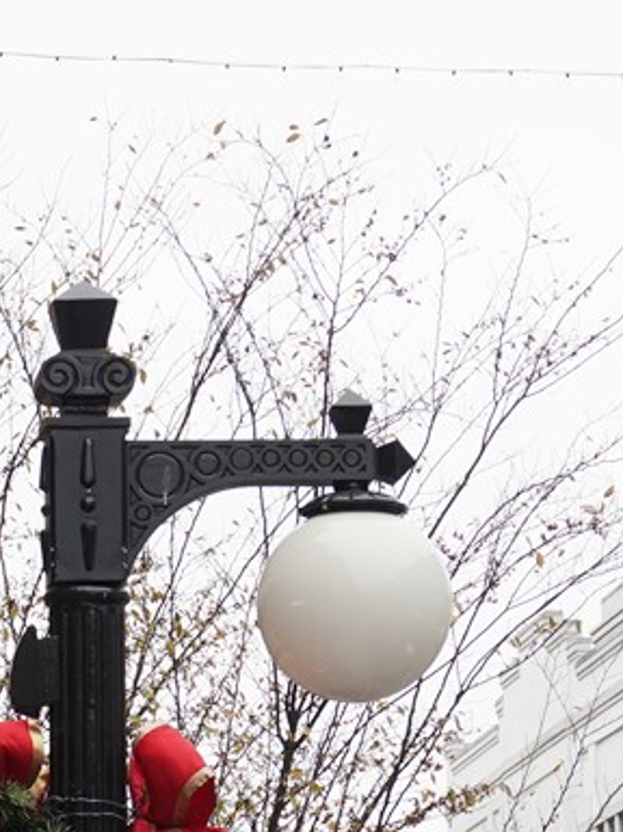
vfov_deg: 8.0
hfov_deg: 6.0
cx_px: -277
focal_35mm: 245
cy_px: 1130
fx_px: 5889
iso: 400
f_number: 9
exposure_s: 1/100
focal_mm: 49
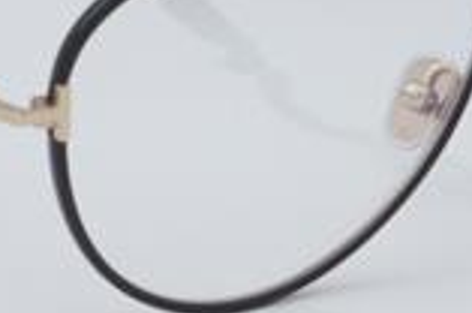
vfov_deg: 6.5
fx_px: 2751
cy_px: 90
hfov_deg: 9.8
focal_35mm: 210
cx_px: 274
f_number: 32
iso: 100
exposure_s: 1/3
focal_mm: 55
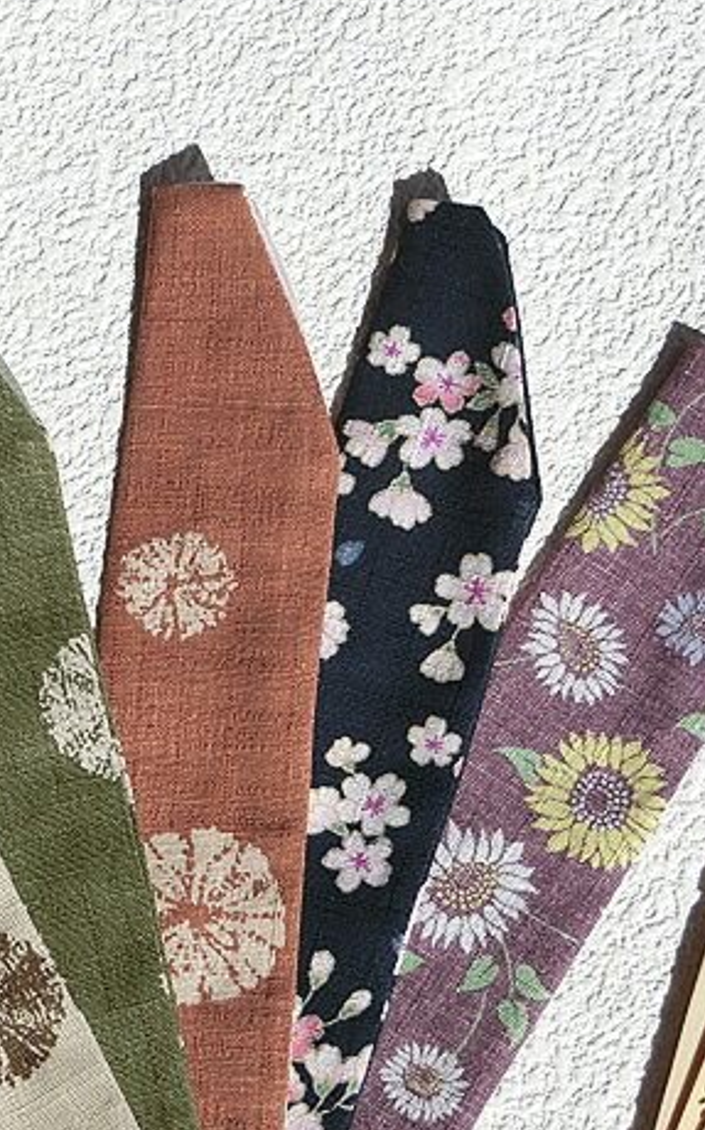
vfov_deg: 17.7
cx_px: 169
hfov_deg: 11.1
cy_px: 553
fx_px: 3632
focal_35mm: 118
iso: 80
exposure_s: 1/400
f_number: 5.4
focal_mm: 14.3
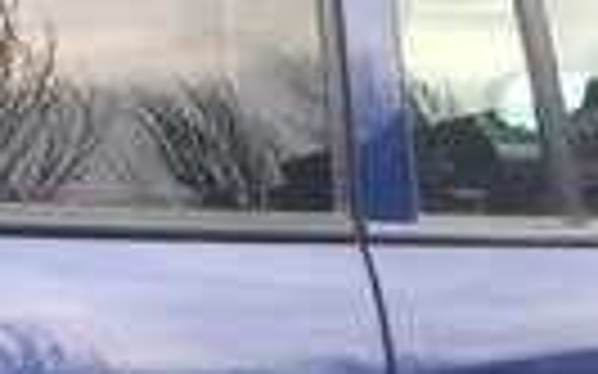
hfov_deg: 13.8
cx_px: 283
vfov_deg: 8.3
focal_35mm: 152
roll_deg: +2.5
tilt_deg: -15.0
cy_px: 647
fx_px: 2476
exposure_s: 1/191
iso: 32
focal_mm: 4.15
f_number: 2.2
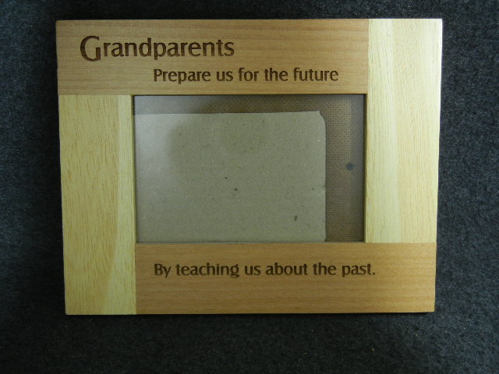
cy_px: 187
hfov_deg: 47.9
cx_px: 250
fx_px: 562
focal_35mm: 39
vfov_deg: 36.8
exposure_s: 1/52
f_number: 3.7
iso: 400
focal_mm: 7.1
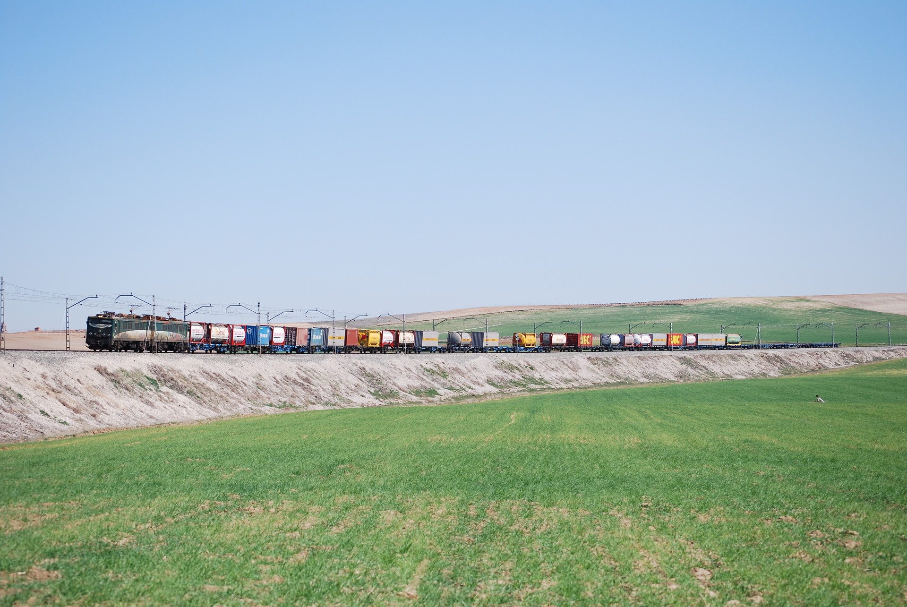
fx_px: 2346
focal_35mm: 93
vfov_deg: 14.7
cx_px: 454
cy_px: 304
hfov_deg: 21.9
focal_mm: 62
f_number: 6.3
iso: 100
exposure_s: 1/500
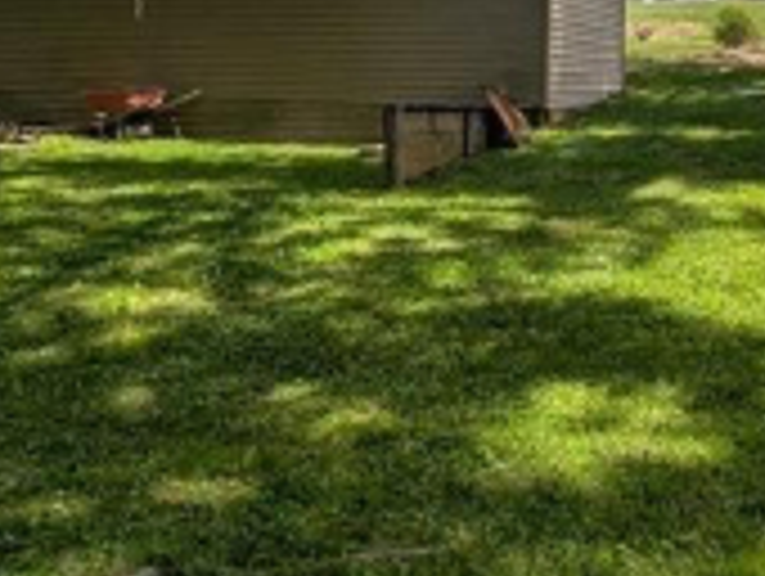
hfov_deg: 38.4
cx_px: 644
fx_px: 1040
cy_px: 36
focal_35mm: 47
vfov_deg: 29.4
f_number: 1.7
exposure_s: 1/3077
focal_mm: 2.02
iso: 49
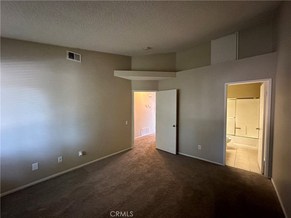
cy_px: 109
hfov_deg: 102.1
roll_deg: -0.7
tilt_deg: -1.6
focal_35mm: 14
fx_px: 118
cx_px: 146
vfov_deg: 85.7
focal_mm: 2.22
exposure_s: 1/60
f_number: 2.2
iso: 1250
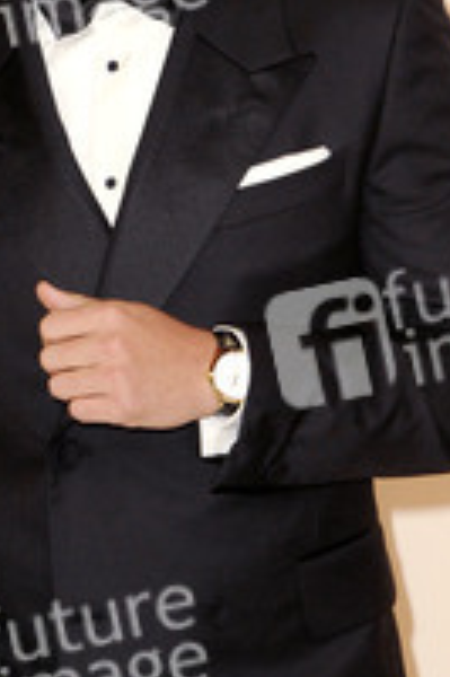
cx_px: 134
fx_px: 3456
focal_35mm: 184
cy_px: 159
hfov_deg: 7.4
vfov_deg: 11.2
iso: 1600
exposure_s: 1/200
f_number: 7.1
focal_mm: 92
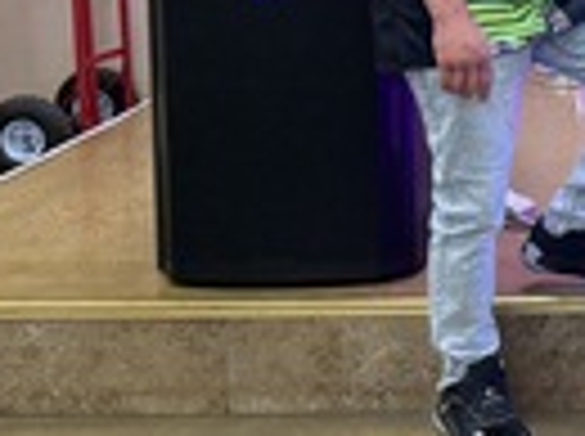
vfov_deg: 12.9
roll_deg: -0.8
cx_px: 1071
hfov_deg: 15.2
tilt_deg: -5.6
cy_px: -117
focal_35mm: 111
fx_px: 1872
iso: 320
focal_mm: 6.76
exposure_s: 1/60
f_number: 1.78
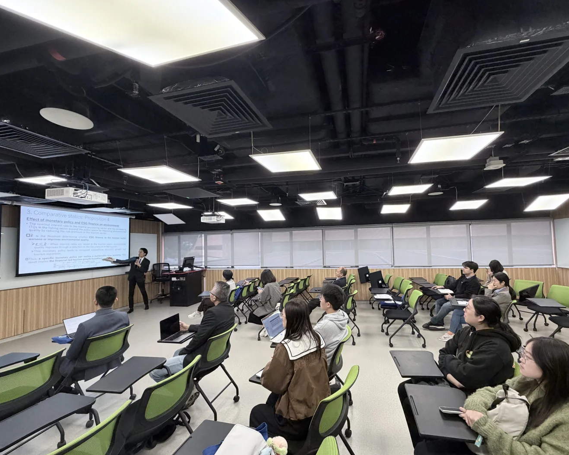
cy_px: 233
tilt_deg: +2.7
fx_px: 253
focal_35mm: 15
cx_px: 311
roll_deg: +1.5
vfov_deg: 84.0
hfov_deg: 96.5
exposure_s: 1/114
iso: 320
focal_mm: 2.22
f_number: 2.2
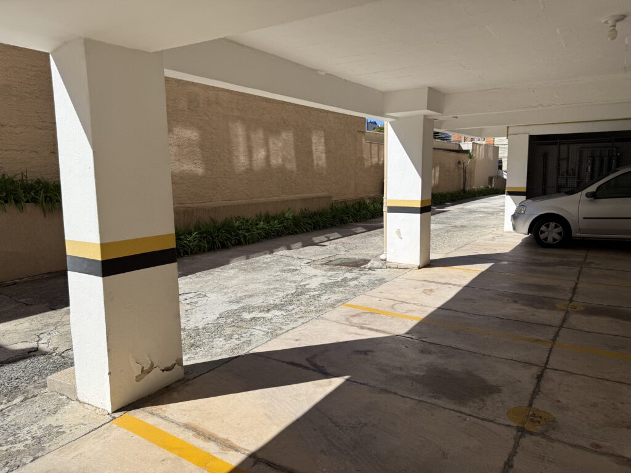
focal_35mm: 24
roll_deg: +1.8
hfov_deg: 71.6
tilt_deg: -2.9
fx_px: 437
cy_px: 236
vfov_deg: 56.8
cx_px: 316
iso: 80
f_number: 1.78
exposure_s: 1/5319
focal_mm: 6.76
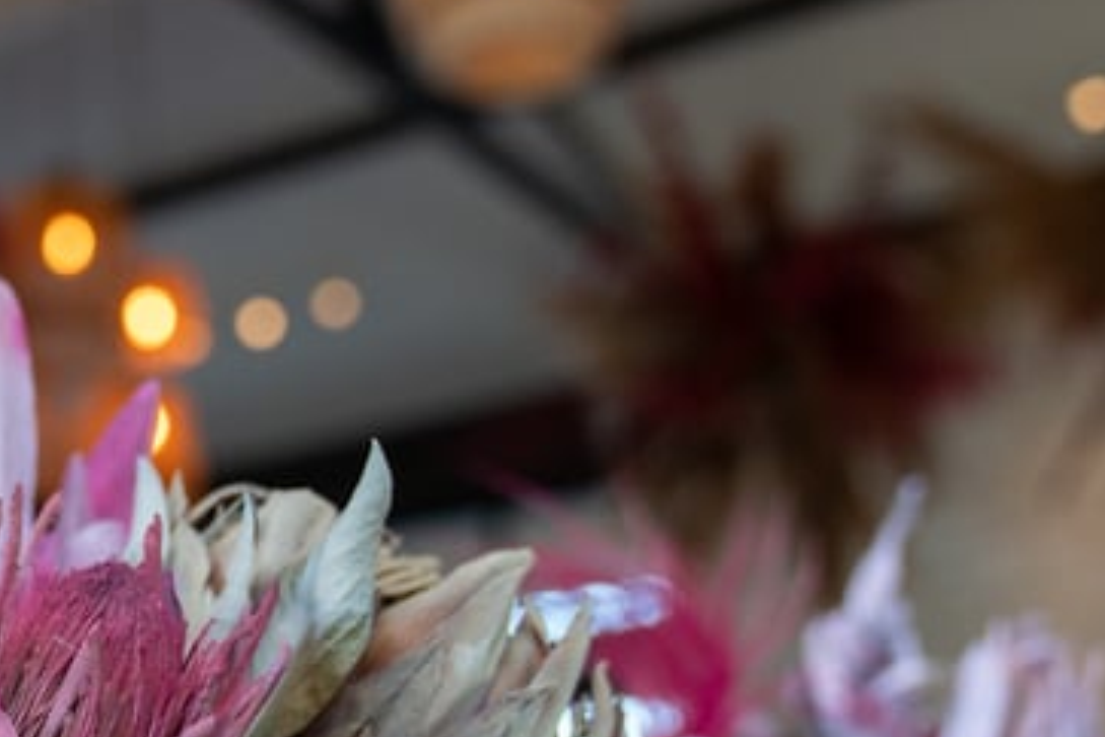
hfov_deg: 29.3
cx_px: -12
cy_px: 670
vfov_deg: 20.8
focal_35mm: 64
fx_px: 1964
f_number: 2.8
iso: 640
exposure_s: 1/250
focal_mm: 31
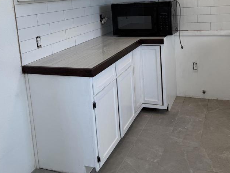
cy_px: 30
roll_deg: +3.7
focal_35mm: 39
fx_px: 259
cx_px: 130
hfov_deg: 47.7
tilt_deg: -8.3
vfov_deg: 35.4
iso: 50
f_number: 1.78
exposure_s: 1/120
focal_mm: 6.76
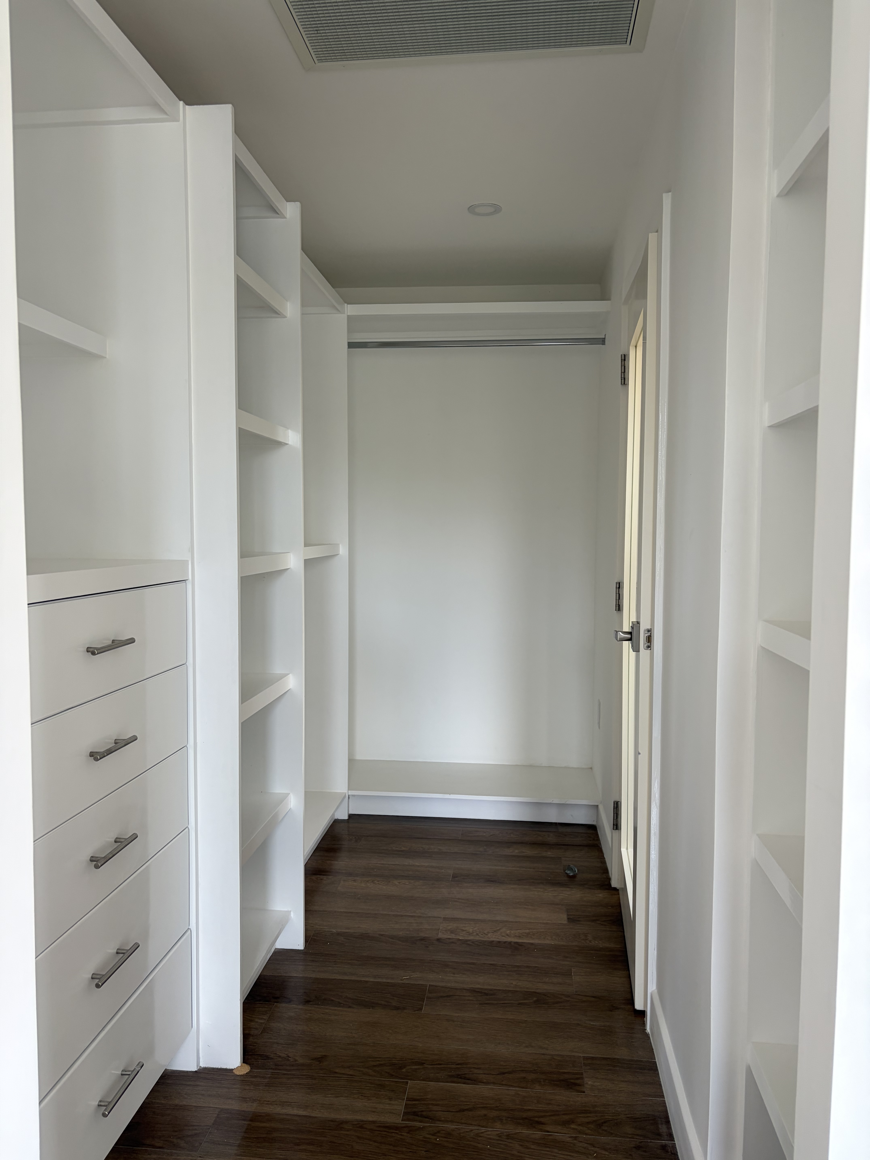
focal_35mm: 26
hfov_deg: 53.1
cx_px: 435
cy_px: 580
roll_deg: -0.9
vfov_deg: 67.3
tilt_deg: -3.7
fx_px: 871
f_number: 1.6
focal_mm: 5.96
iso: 64
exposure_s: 1/50
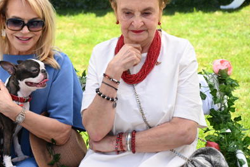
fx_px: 486
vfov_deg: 19.4
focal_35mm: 70
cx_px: 41
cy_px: 57
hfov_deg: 28.1
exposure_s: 1/640
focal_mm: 40
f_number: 3.5
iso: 250
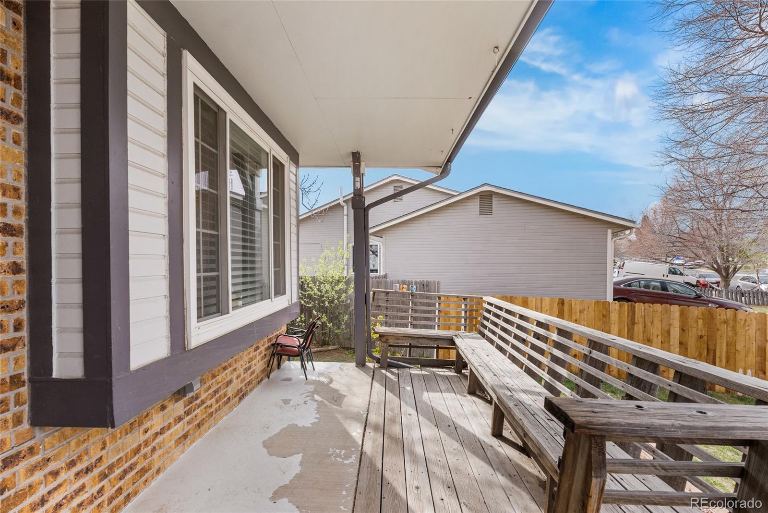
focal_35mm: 16
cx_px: 384
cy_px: 256
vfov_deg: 73.8
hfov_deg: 96.7
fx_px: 341
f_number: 8
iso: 200
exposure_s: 1/160
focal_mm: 16
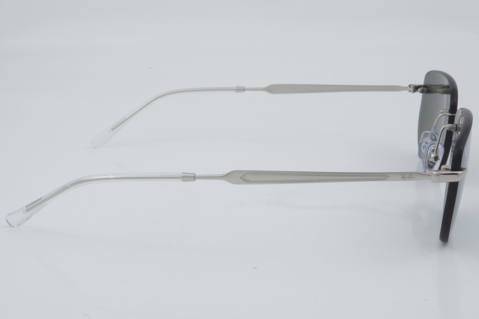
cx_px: 239
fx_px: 1011
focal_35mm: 76
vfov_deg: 17.9
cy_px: 159
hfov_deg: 26.7
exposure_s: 1/4
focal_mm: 50
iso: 100
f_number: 29
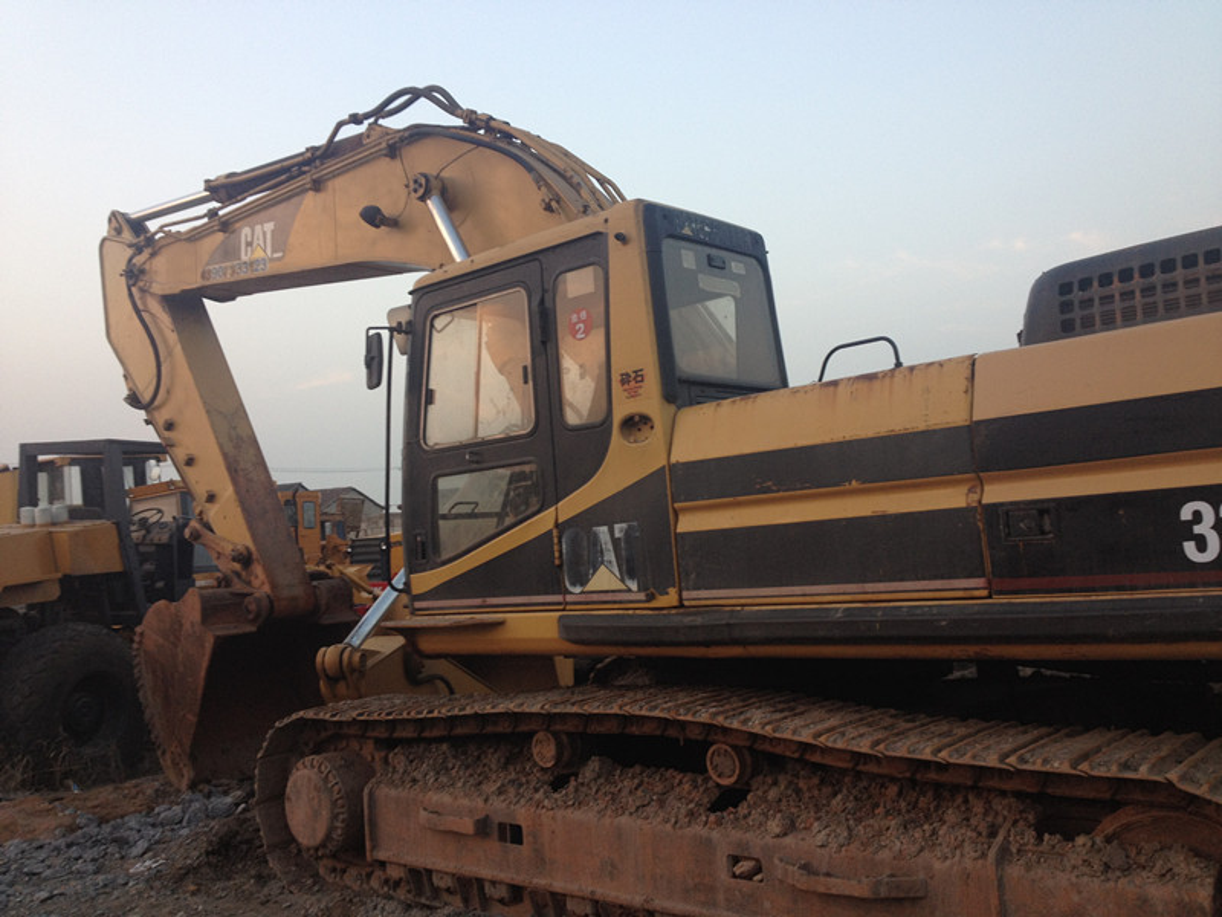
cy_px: 458
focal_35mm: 35
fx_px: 1236
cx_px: 611
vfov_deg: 40.7
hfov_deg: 52.6
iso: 64
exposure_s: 1/60
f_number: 2.4
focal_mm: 4.28
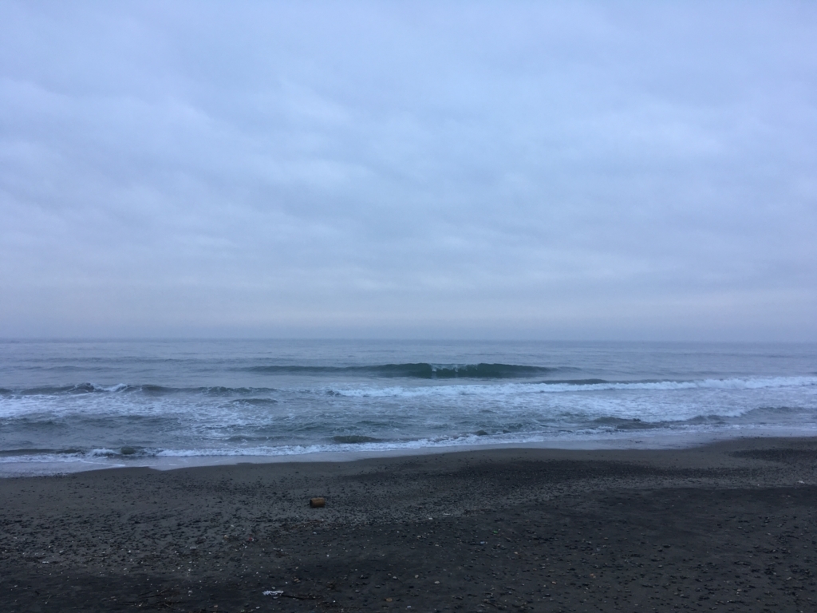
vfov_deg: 48.2
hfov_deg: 61.7
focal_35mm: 29
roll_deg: +0.8
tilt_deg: +2.7
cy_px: 306
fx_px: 684
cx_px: 408
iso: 25
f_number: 2.2
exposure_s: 1/60
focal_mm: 4.15
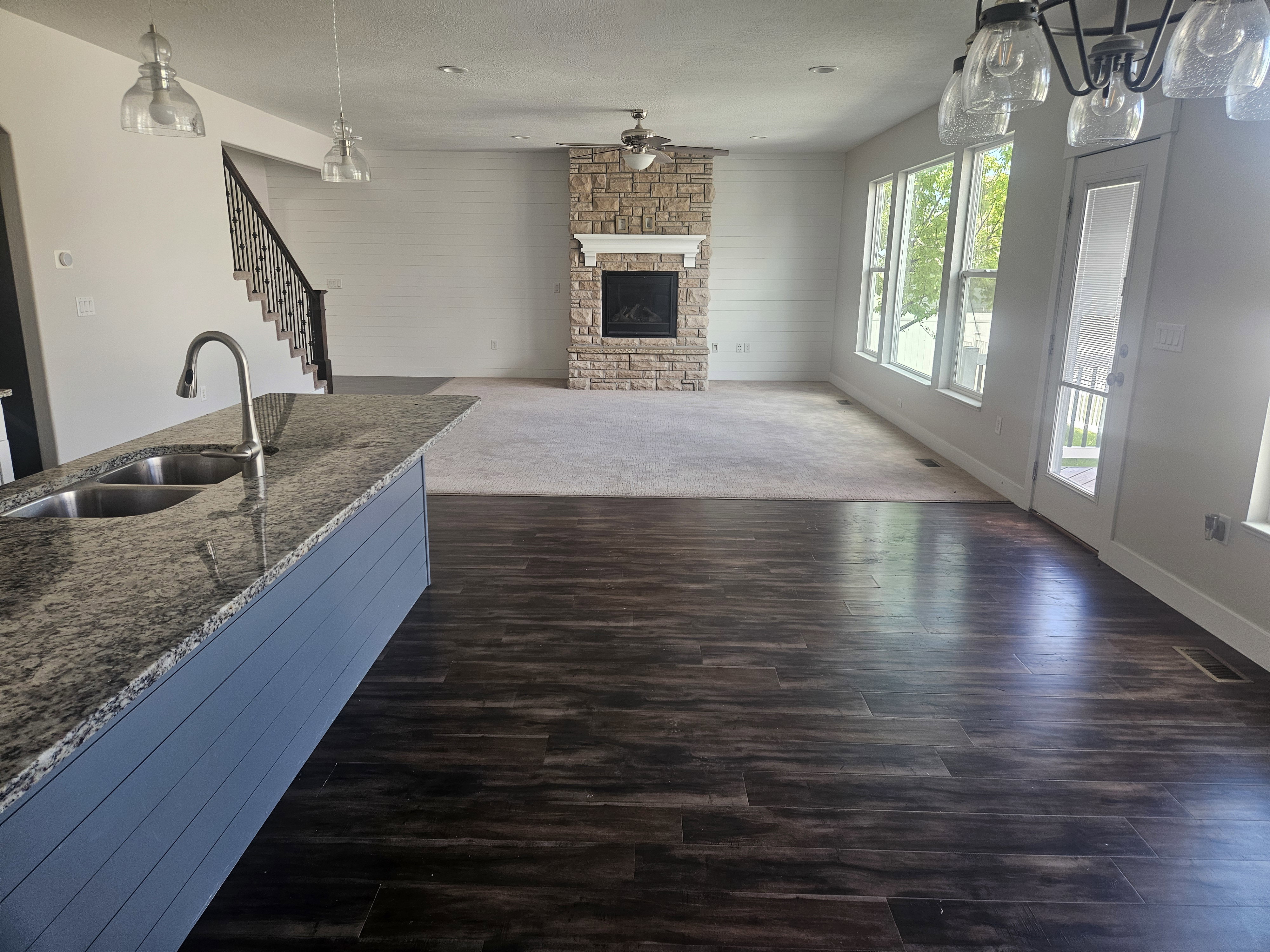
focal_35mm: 23
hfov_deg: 73.9
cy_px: 476
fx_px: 844
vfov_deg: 58.9
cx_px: 635
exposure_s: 1/180
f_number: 1.8
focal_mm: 5.4
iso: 125
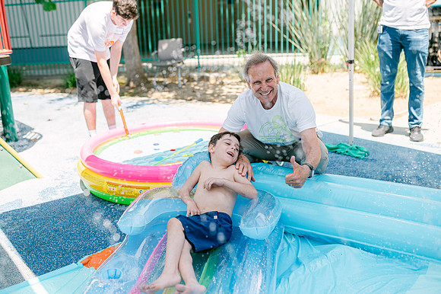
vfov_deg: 35.6
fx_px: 457
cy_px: 144
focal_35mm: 37
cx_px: 206
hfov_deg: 51.5
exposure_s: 1/2000
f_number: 2
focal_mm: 35
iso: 100
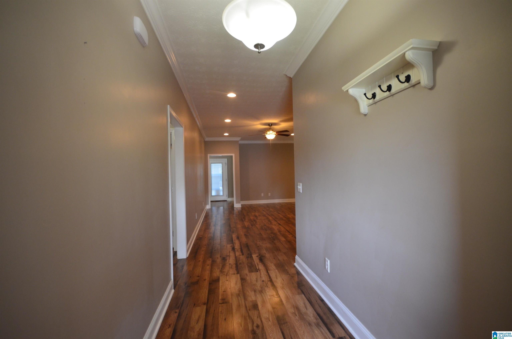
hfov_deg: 100.5
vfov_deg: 77.1
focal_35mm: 15
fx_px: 213
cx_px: 256
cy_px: 170
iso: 800
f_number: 7.1
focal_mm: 10
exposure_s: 1/40
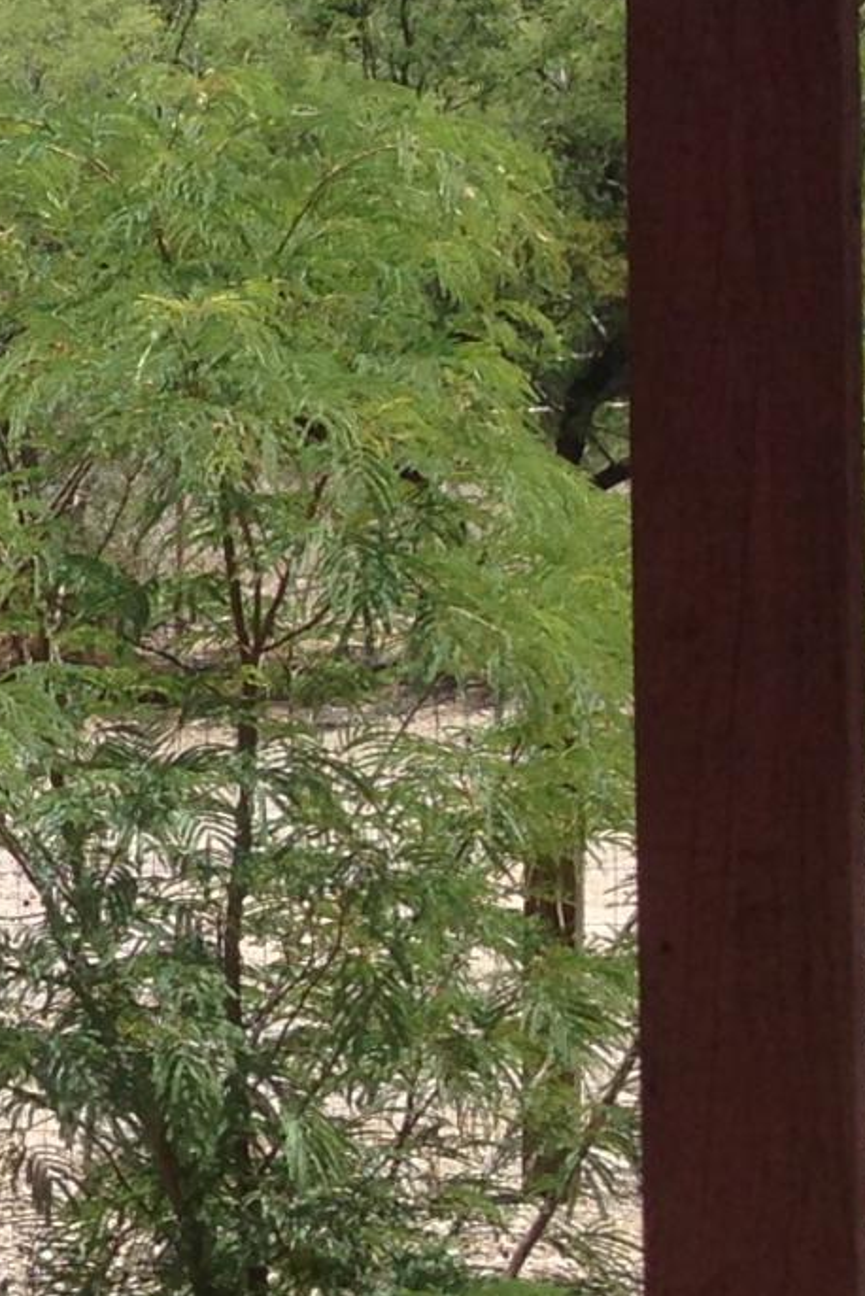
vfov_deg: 13.7
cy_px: 663
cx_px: -1730
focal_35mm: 150
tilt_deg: -4.0
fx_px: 5400
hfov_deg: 7.9
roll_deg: +2.4
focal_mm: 4.12
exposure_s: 1/1085
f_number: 2.4
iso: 50
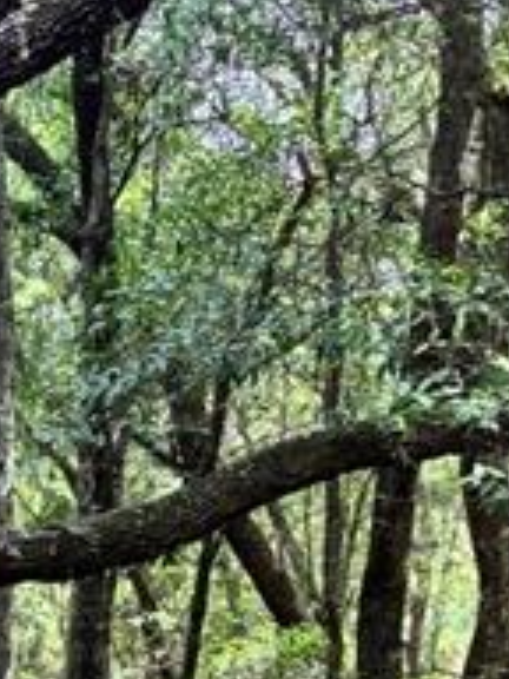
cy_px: 838
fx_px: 2039
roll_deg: -1.3
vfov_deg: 17.9
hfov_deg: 12.9
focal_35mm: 104
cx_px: -396
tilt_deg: -2.8
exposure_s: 1/311
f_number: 1.6
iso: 50
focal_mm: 5.96
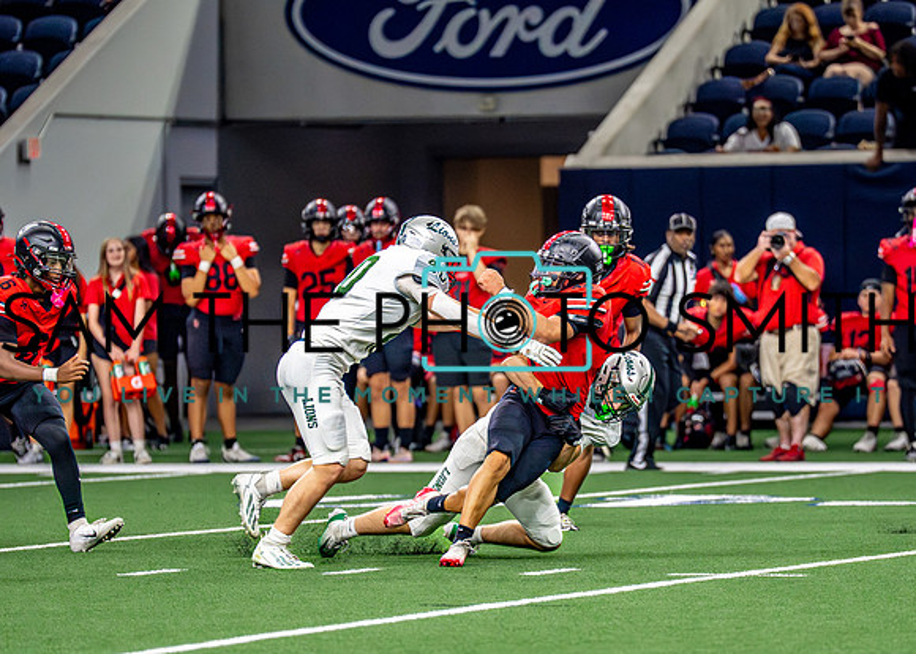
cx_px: 556
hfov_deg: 6.1
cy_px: 378
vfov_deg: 4.4
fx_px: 8585
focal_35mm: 330
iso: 5000
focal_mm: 200
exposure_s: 1/2000
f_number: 2.8
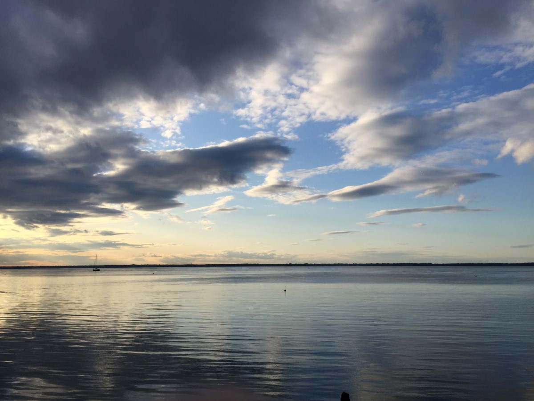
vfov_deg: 48.2
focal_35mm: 29
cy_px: 200
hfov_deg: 61.7
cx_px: 267
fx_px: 447
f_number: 2.2
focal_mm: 4.15
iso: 32
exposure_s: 1/2083
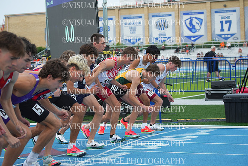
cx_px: 124
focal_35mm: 100
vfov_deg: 13.7
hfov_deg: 20.4
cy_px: 83
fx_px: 689
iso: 400
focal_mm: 100
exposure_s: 1/1000
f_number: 5.6
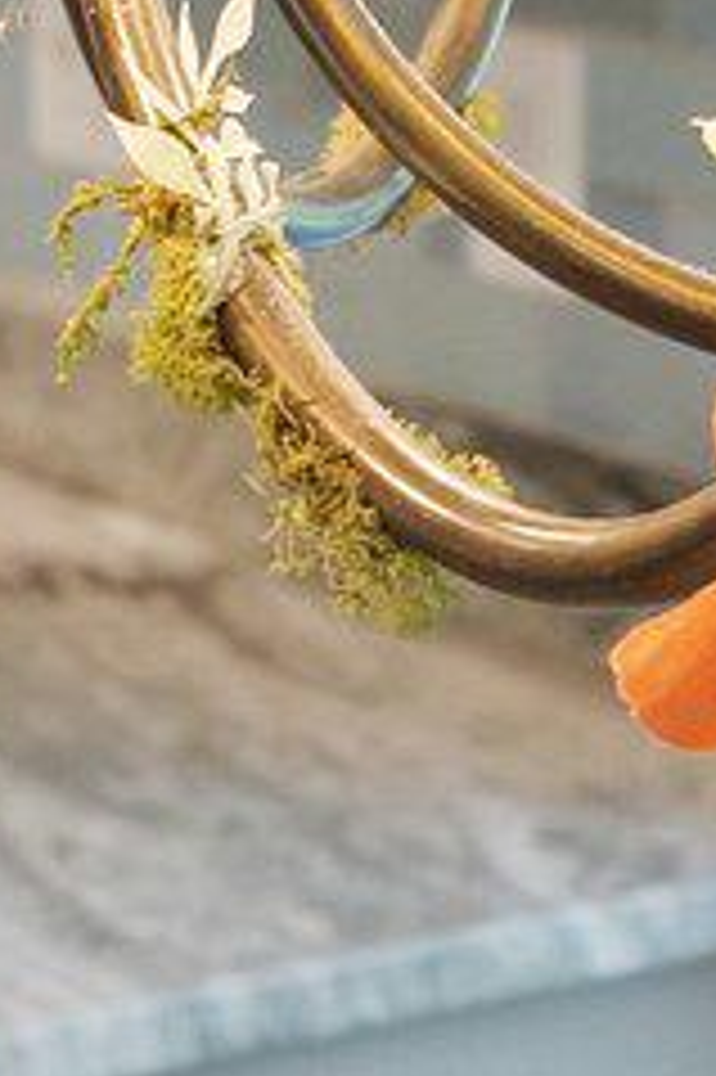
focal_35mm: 193
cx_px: -59
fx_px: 5766
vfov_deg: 10.0
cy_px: -977
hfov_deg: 7.1
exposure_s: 1/40
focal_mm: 20
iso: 400
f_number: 4
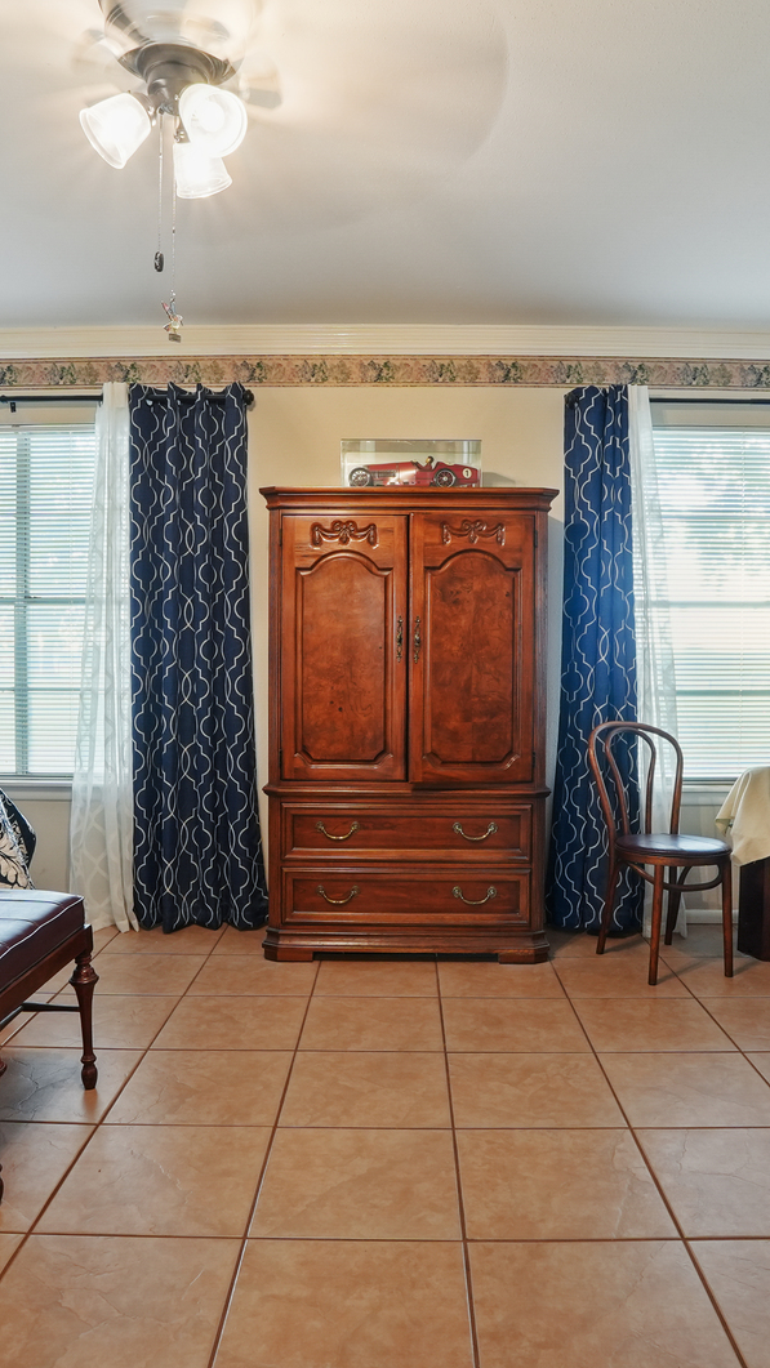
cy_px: 694
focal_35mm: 24
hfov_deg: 47.7
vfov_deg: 76.3
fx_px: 871
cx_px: 383
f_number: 9
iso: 640
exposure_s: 1/2.5
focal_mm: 10
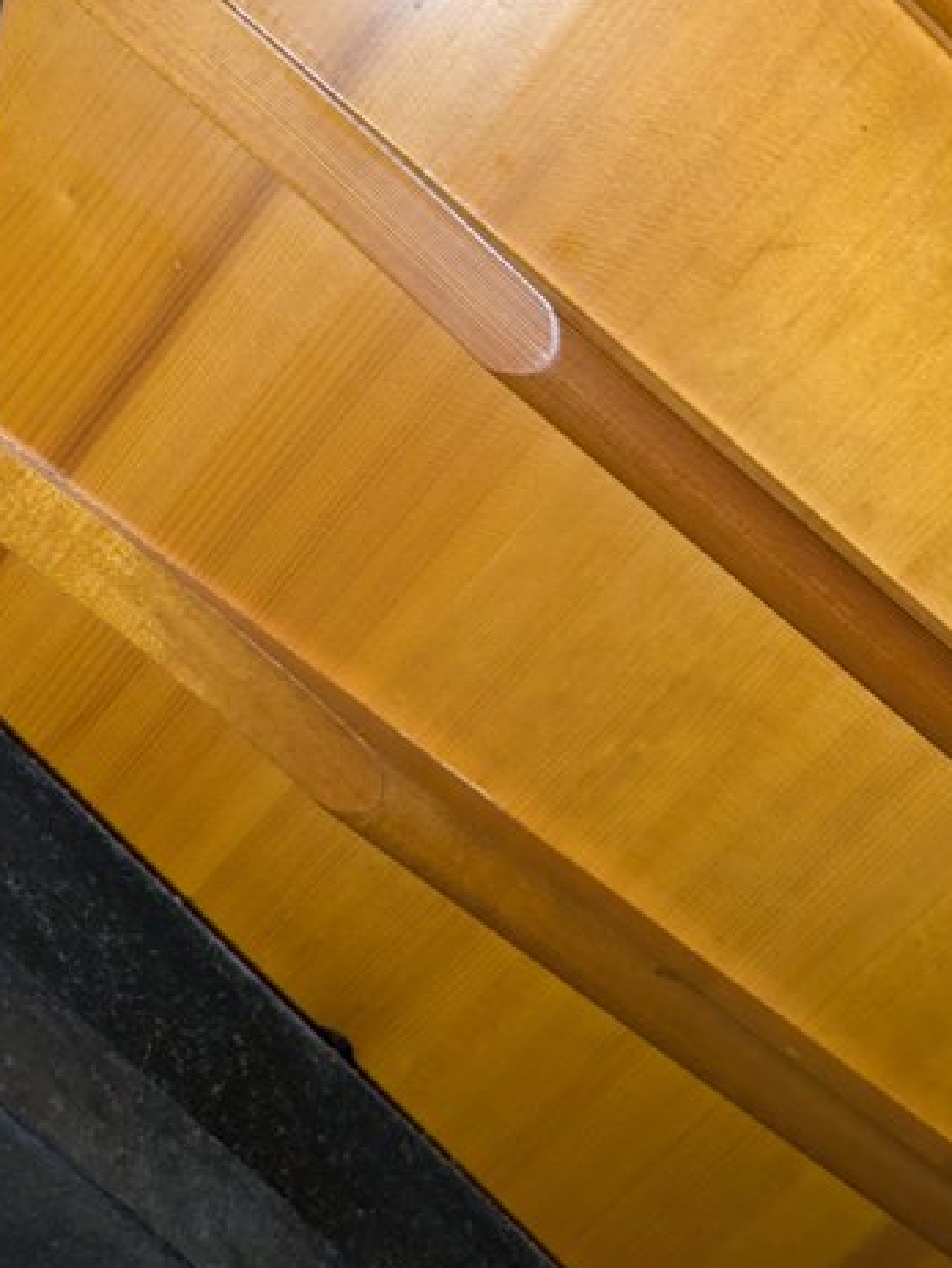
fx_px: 1429
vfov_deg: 47.4
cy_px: 467
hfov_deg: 36.8
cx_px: 490
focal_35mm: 39
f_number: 1.89
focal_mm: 5.43
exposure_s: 1/50
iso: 195
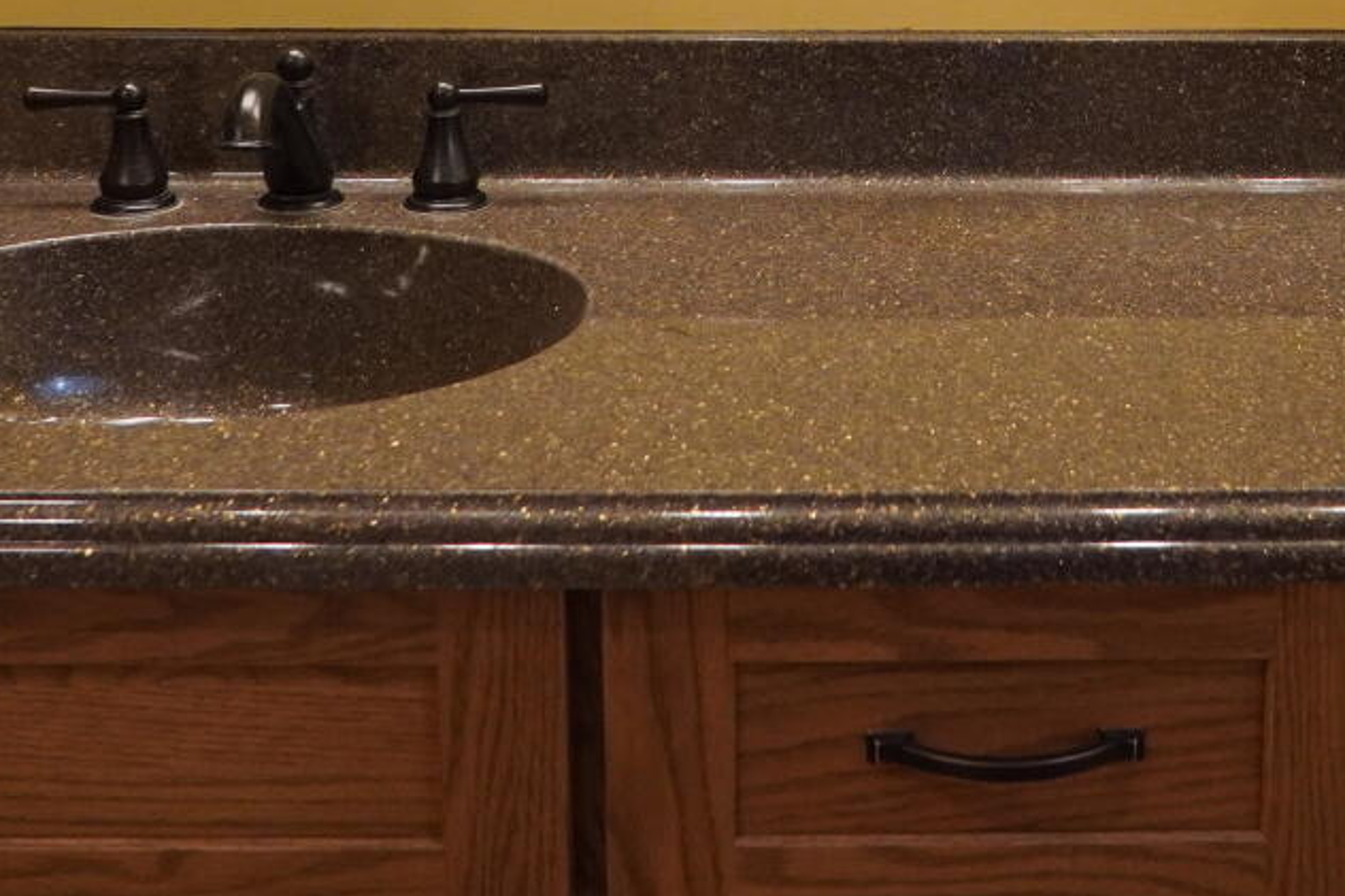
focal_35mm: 57
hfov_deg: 34.6
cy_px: -101
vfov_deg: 22.4
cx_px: 936
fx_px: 2129
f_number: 4
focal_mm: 12
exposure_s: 1/160
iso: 1000
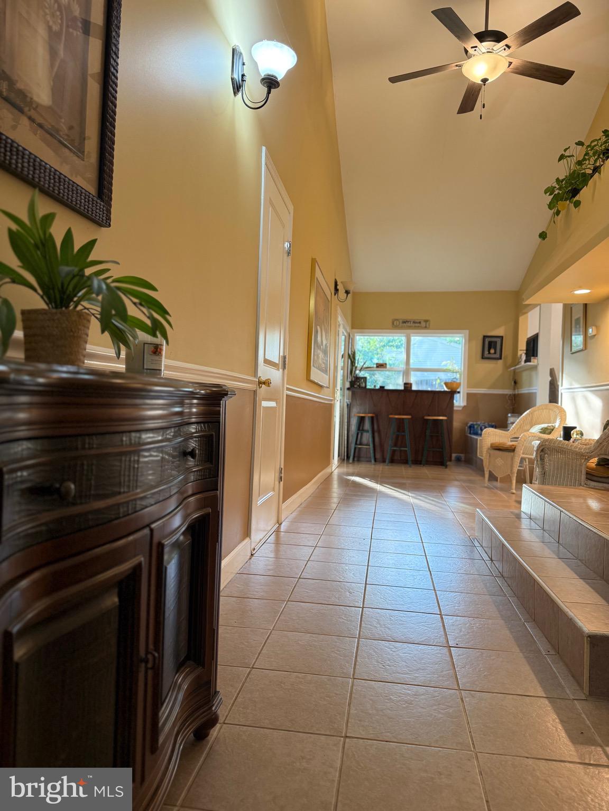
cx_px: 304
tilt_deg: +0.7
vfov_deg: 71.6
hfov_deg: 56.8
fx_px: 563
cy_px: 406
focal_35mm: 24
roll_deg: -2.4
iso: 200
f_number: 1.78
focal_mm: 6.76
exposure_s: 1/60
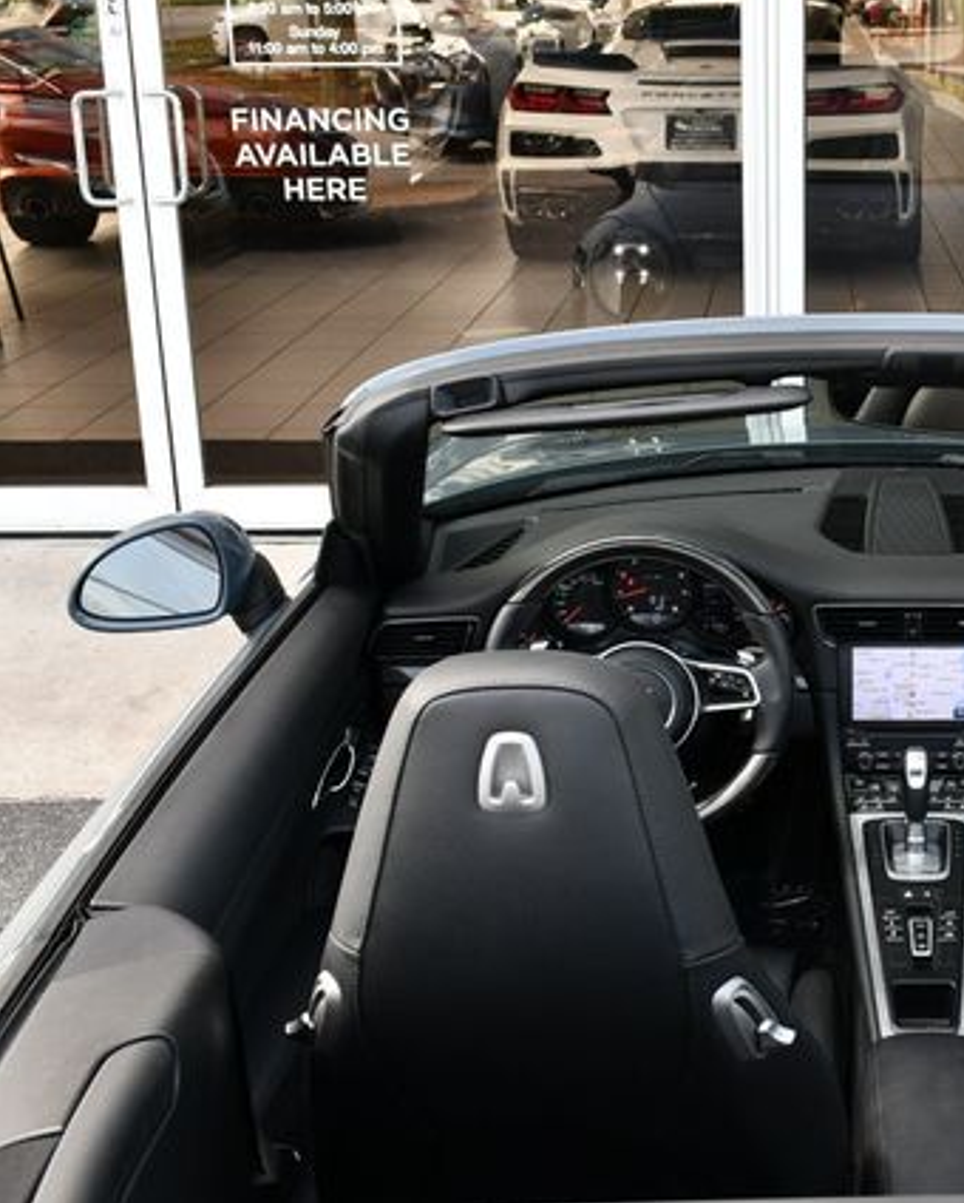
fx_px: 1816
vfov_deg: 36.6
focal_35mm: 51
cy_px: 602
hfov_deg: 28.4
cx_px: 904
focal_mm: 18
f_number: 5.6
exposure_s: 1/250
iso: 360
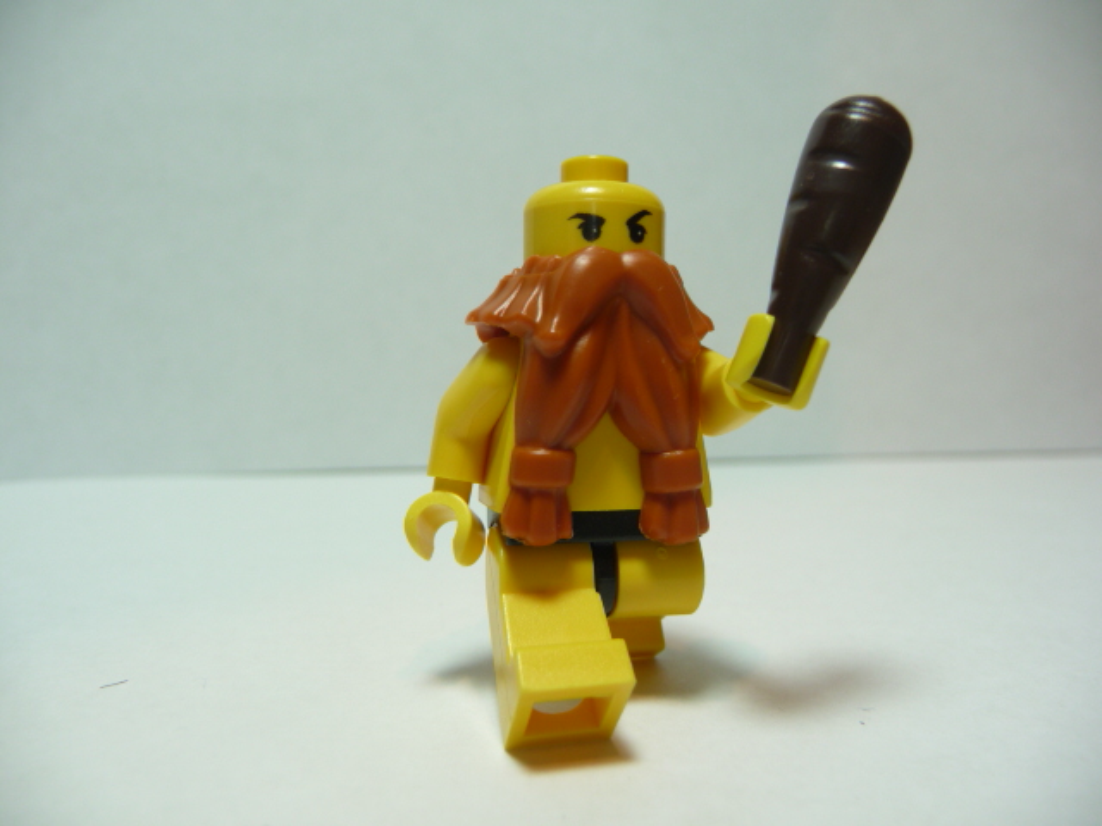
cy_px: 413
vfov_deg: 49.7
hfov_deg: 63.4
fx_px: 891
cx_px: 551
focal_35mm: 28
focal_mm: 4.7
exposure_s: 1/40
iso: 100
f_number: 3.3
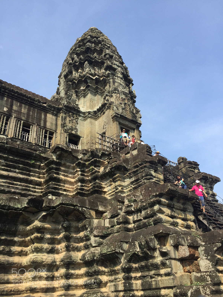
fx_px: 249
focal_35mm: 29
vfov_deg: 61.7
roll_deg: +2.4
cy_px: 148
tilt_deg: +31.7
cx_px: 112
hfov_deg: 48.2
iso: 32
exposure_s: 1/1199
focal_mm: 4.15
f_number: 2.2
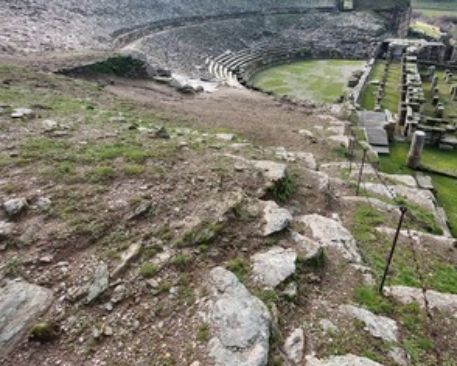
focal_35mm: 19
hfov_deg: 82.6
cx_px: 266
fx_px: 257
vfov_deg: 69.1
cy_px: 126
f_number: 2.2
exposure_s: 1/557
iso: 50
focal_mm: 1.74
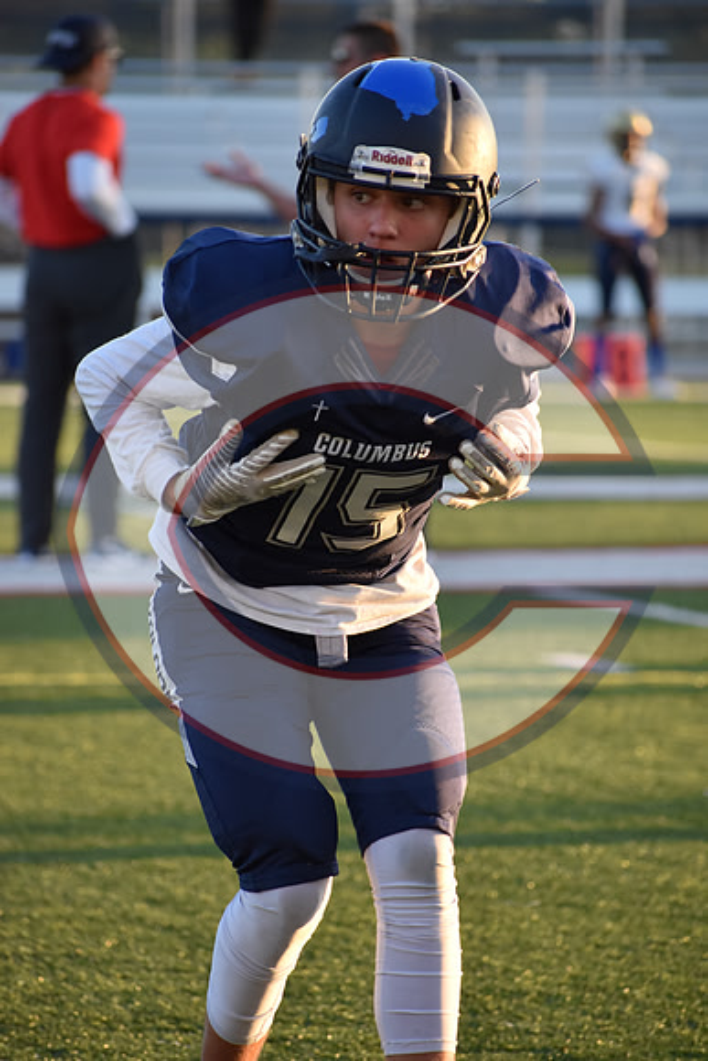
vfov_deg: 6.9
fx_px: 8844
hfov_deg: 4.6
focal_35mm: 300
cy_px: 530
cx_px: 354
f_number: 5.3
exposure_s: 1/640
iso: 800
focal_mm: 200
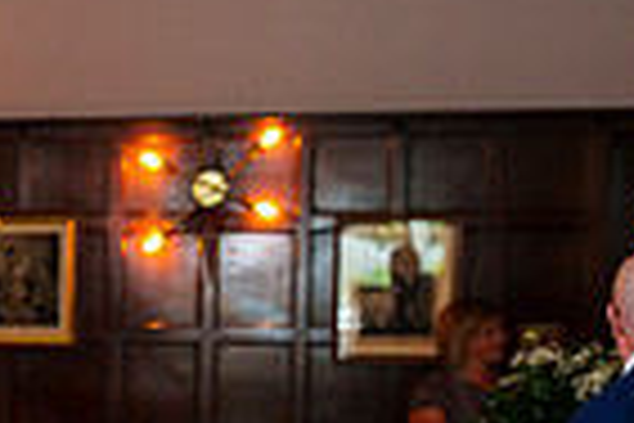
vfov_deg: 11.7
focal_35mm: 115
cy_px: 479
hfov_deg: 15.8
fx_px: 2025
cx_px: -409
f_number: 4.5
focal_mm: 28
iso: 640
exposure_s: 1/60
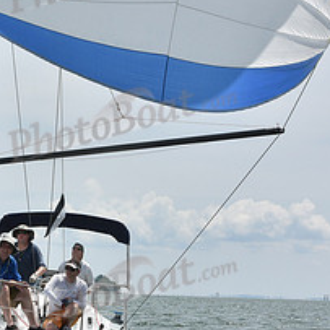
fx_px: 1834
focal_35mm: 170
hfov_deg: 10.1
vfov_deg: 10.3
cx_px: -75
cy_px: 228
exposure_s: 1/1000
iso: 320
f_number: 11
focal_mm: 70
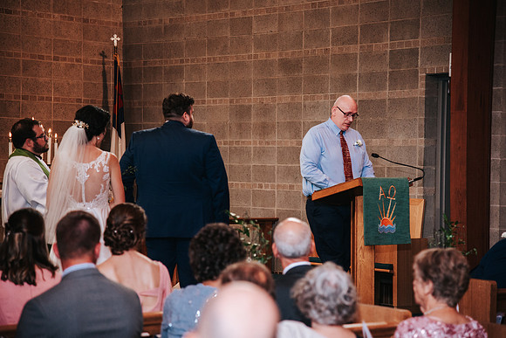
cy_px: 169
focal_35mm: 100
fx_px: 1400
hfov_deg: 20.5
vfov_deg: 13.8
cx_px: 253
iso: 1000
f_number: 4
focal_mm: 98
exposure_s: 1/200
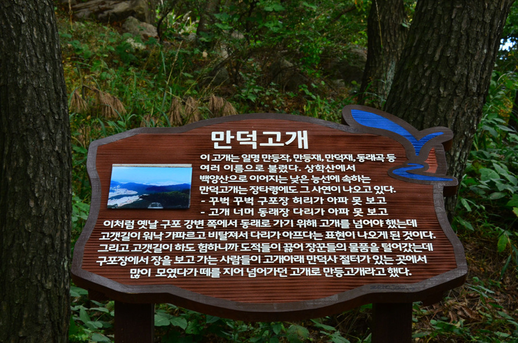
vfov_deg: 18.8
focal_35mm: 72
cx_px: 259
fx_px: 1034
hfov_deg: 28.1
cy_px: 172
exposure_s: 1/30
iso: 640
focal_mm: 48
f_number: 11
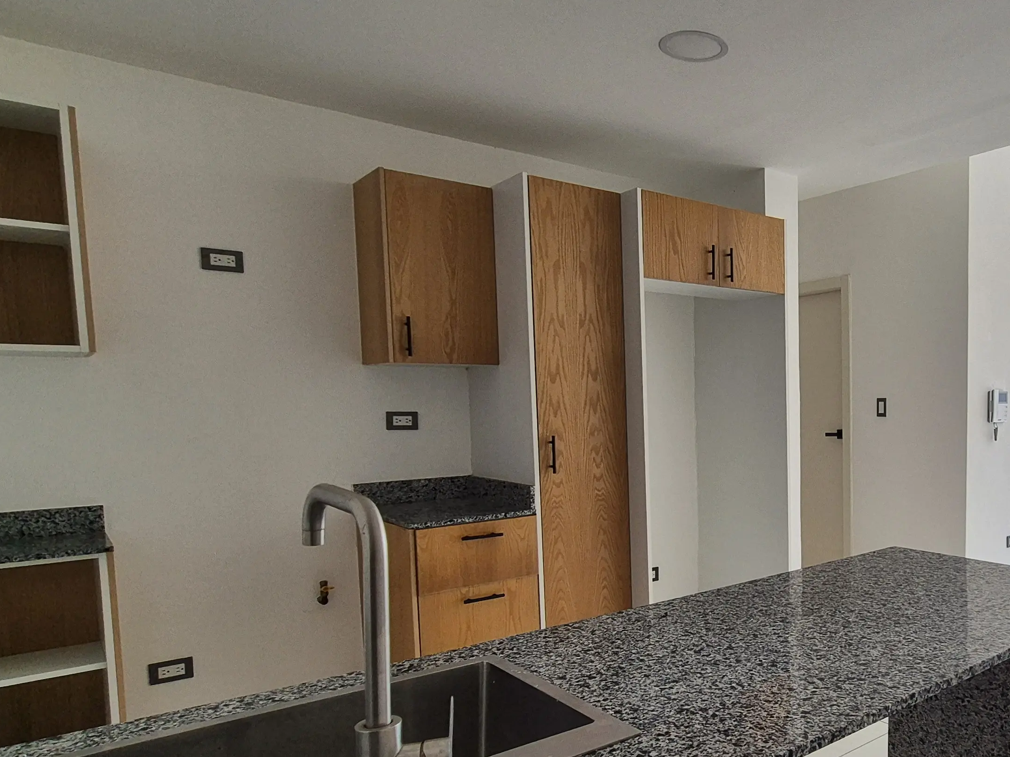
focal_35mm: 24
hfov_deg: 65.1
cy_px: 470
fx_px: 700
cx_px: 810
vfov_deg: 56.2
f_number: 2.2
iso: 50
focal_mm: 2.2
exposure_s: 1/1012
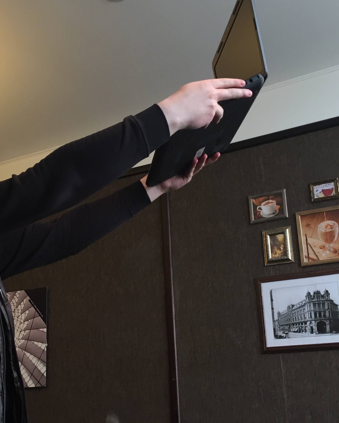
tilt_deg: +17.4
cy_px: 219
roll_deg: -0.8
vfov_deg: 35.4
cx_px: 86
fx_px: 665
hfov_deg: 28.2
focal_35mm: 53
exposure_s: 1/33
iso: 80
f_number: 2.2
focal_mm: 4.15
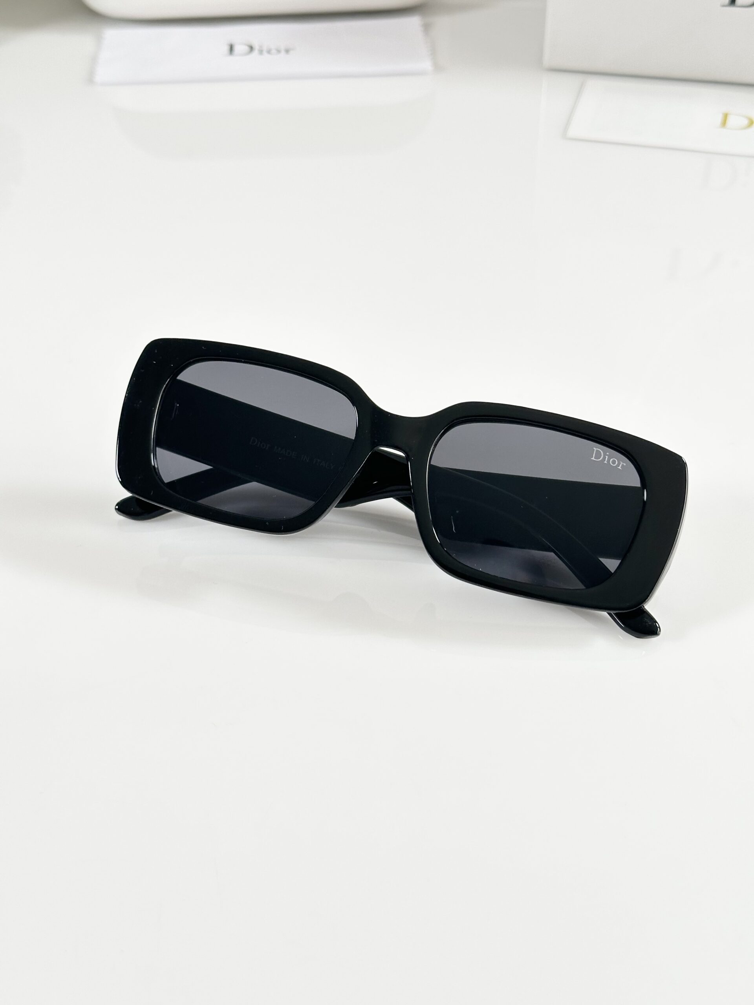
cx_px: 377
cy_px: 502
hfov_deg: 30.3
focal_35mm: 48
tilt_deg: -40.4
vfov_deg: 39.7
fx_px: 1394
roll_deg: +2.1
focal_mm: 6.86
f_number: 1.78
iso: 80
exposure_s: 1/117
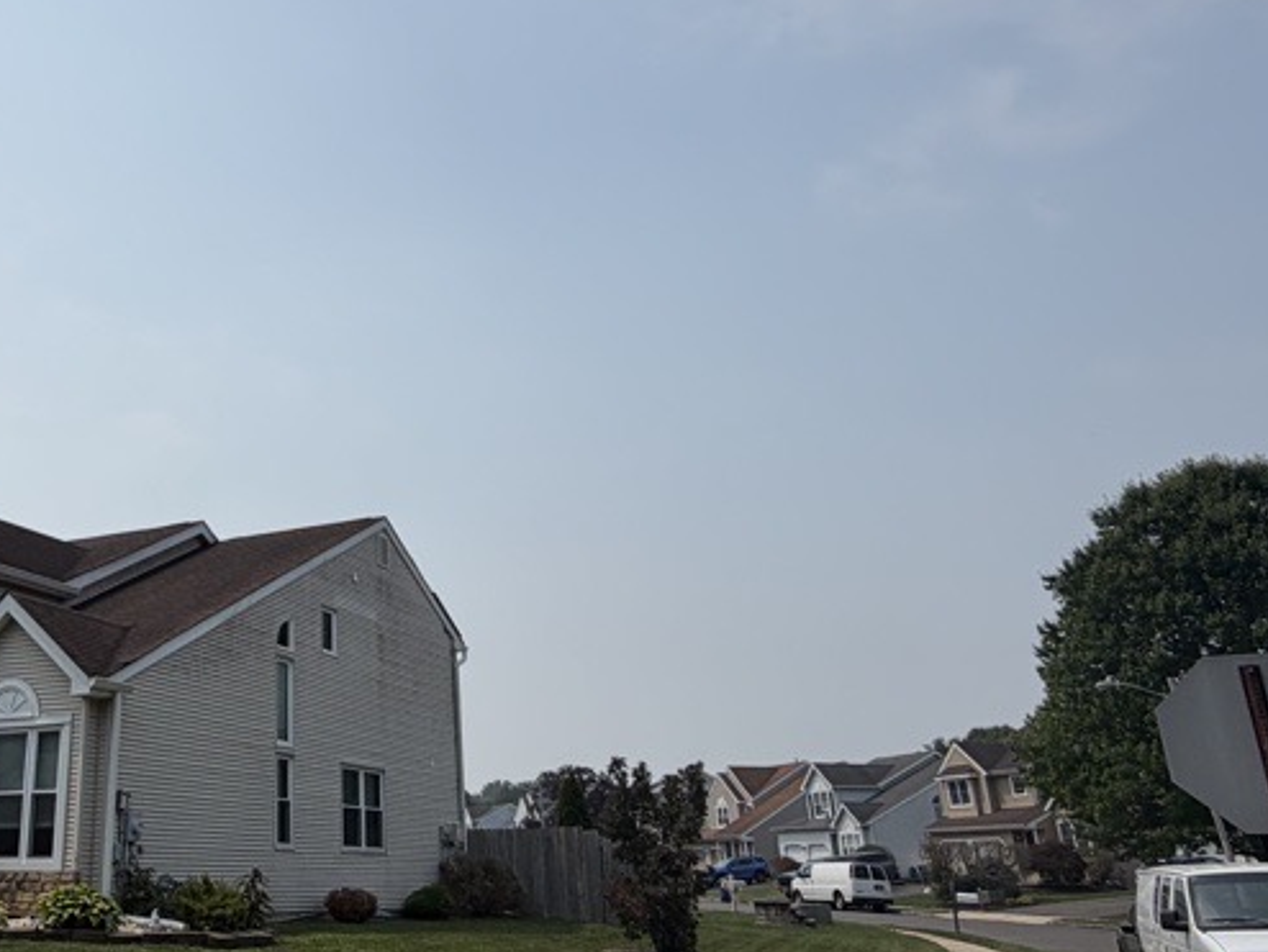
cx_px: 270
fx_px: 1246
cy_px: 403
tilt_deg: +20.4
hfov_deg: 50.9
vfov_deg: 41.7
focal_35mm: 34
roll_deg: +0.0
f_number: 2.2
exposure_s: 1/2237
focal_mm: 2.22
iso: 20
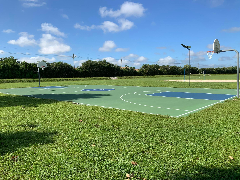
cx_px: 120
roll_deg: +0.2
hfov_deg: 61.7
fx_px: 201
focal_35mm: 29
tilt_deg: -4.6
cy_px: 90
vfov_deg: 48.2
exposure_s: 1/1912
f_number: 1.8
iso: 16
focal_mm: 3
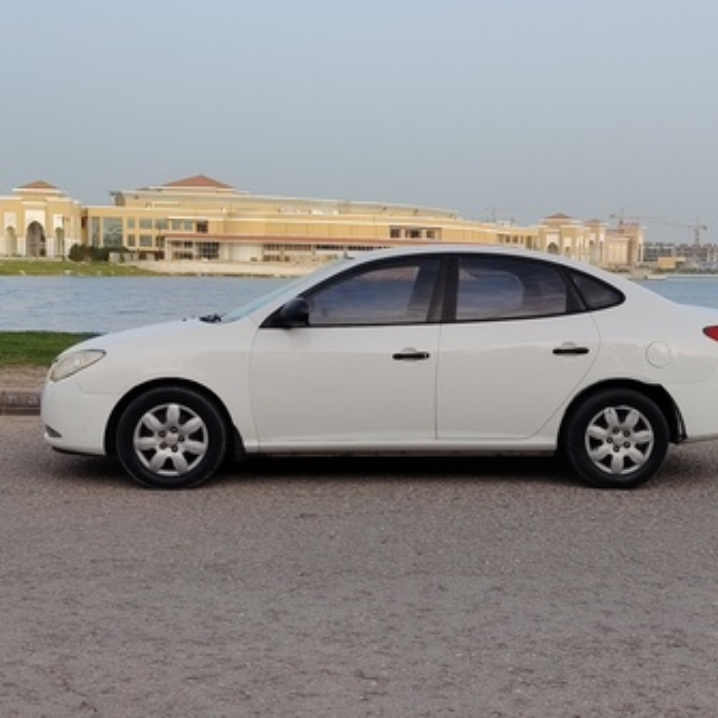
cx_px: 421
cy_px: 361
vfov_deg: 36.1
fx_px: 1103
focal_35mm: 47
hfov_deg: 36.0
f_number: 1.75
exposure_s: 1/280
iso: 100
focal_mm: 5.25
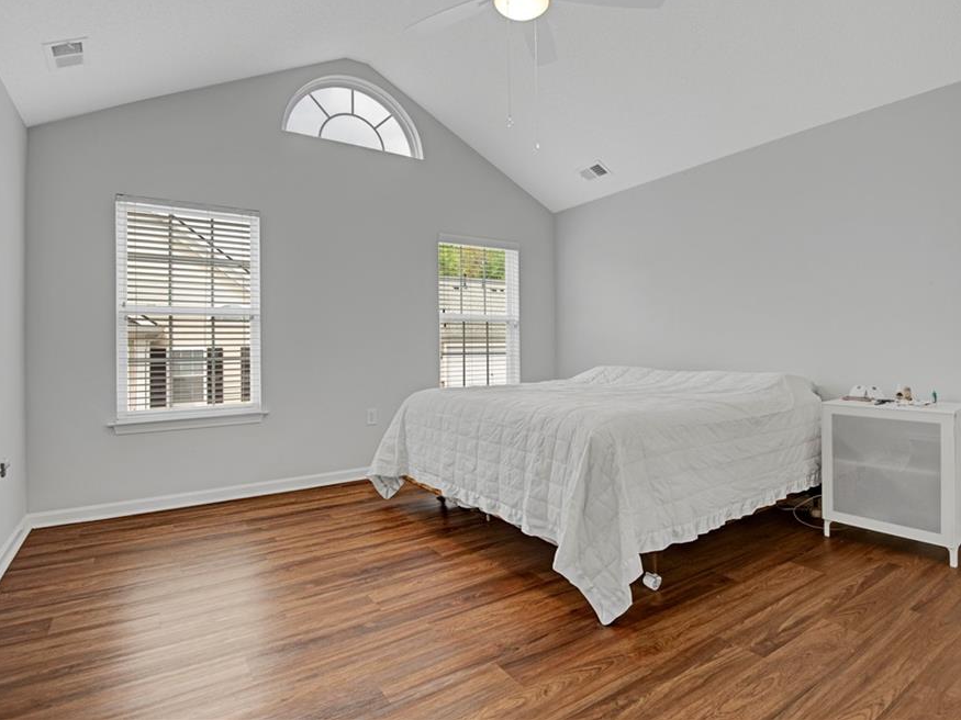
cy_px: 346
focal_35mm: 18
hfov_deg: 87.7
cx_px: 505
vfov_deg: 71.6
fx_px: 500
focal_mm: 16
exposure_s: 1/1000
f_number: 4.5
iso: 1250
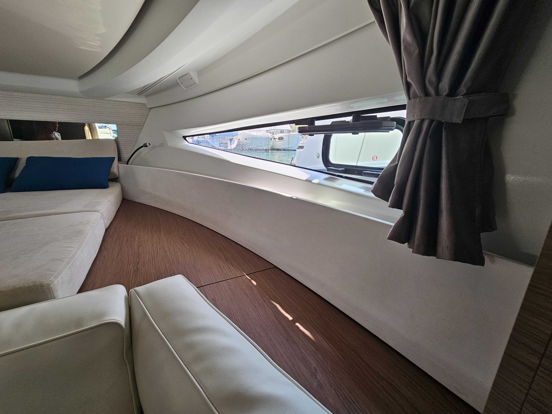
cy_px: 207
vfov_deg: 89.9
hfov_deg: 106.2
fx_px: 207
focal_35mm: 13
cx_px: 276
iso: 64
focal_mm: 2.2
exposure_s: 1/120
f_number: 2.2
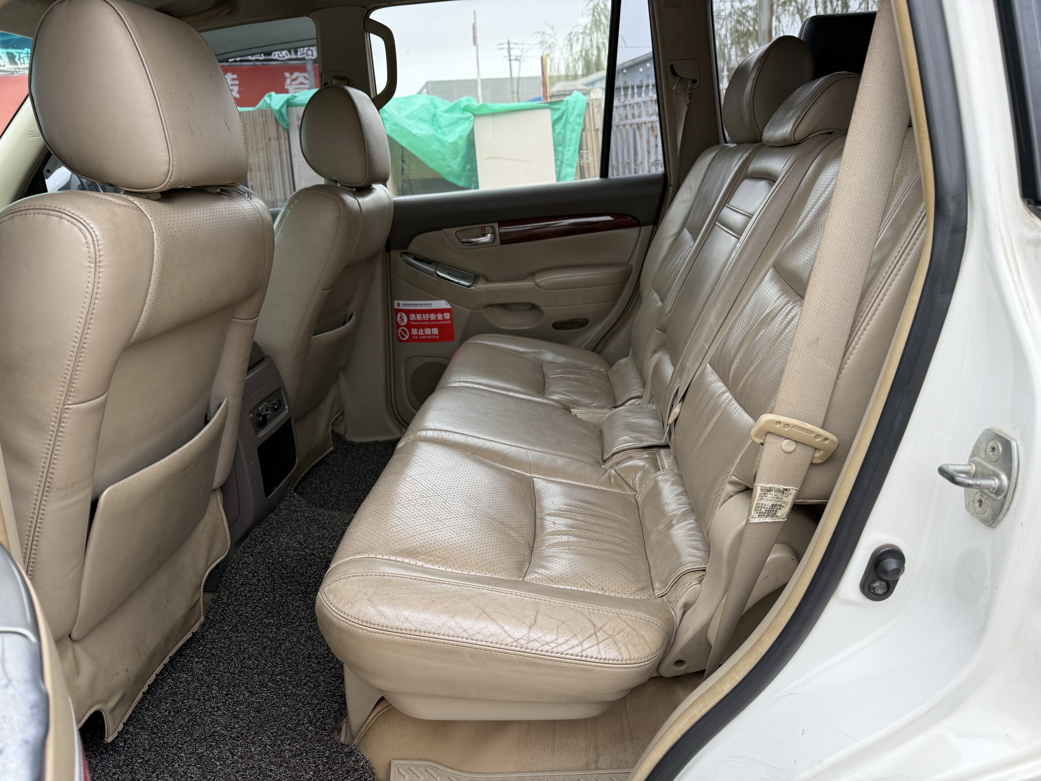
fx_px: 722
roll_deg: +3.7
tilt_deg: -16.7
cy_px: 390
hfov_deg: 71.6
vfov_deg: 56.8
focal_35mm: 24
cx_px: 520
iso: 100
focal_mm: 6.76
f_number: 1.78
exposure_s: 1/156
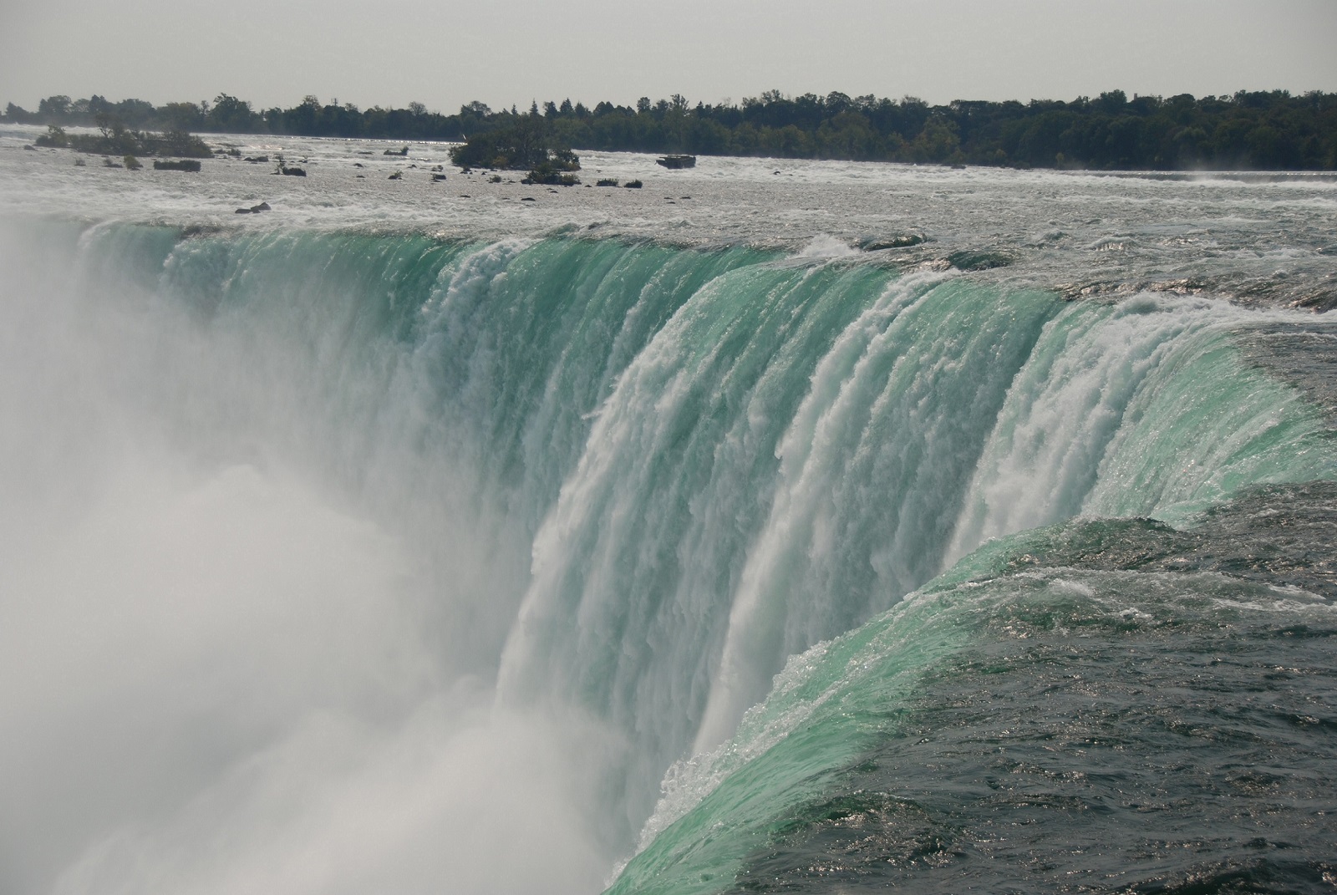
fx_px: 2900
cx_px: 668
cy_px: 448
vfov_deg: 17.5
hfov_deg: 26.0
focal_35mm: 78
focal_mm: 52
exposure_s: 1/640
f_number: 4.8
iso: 100
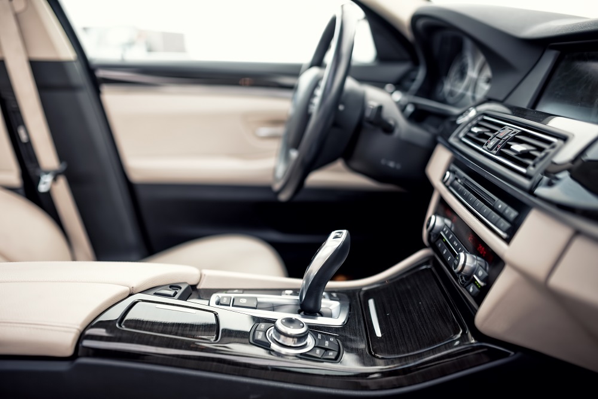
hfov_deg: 54.4
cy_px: 200
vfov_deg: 37.9
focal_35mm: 35
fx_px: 581
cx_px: 299
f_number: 1.4
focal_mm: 35
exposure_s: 1/1600
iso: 320
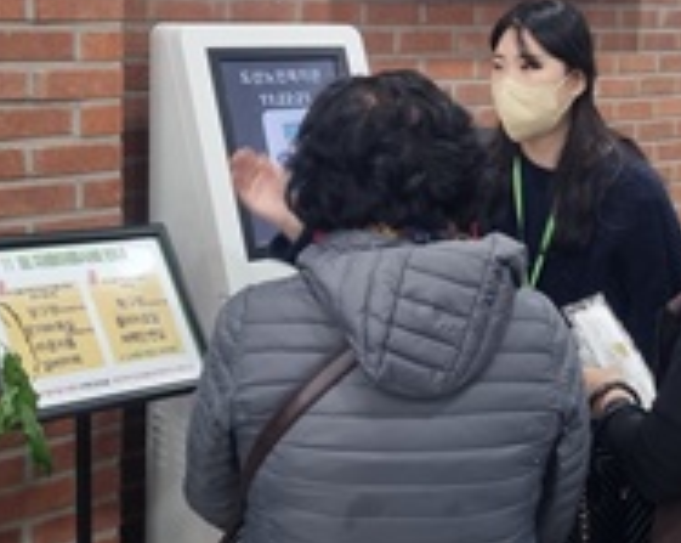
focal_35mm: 68
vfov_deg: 22.1
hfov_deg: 27.7
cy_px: 111
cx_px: 466
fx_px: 1368
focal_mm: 5.4
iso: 250
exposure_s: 1/120
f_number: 1.8
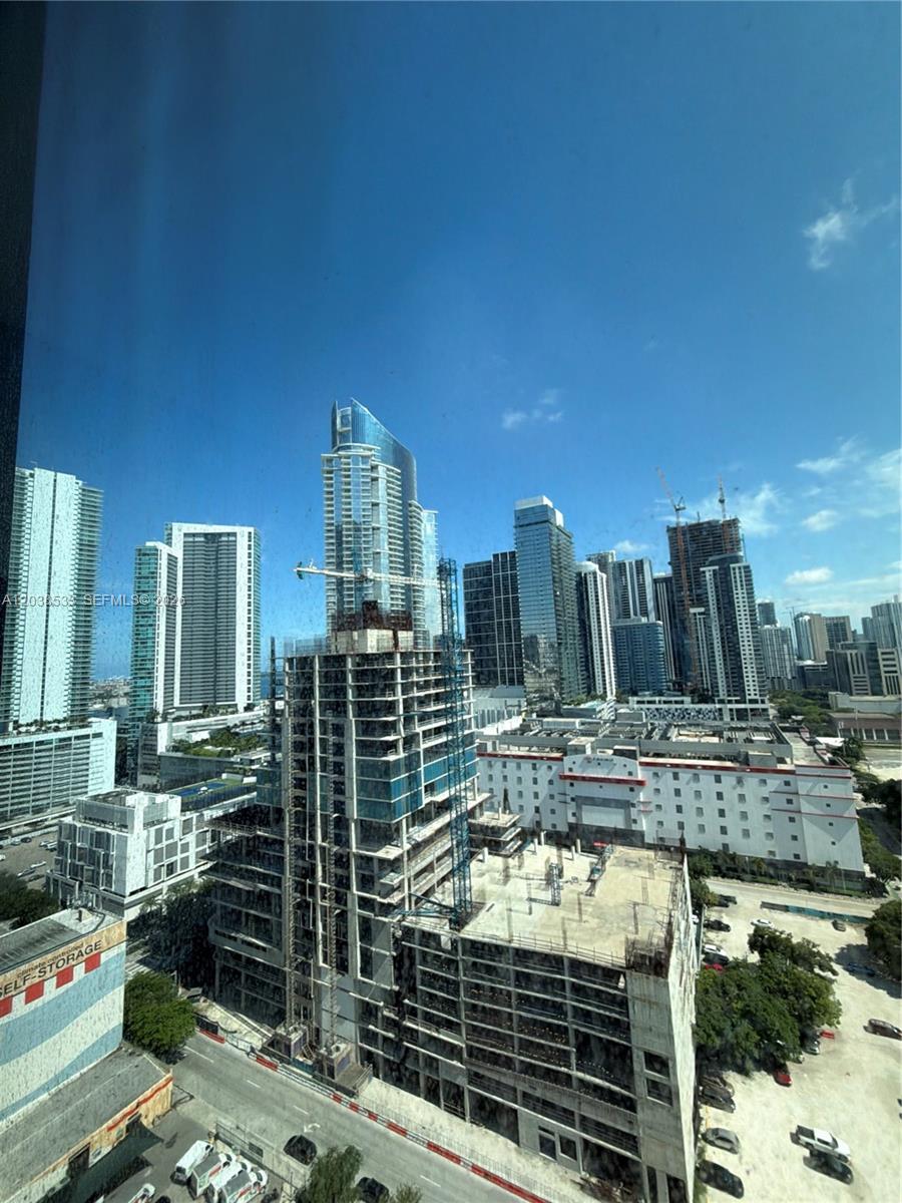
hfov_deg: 85.7
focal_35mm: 14
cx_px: 451
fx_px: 486
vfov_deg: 102.1
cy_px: 602
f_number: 2.2
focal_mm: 2.22
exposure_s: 1/664
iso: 40
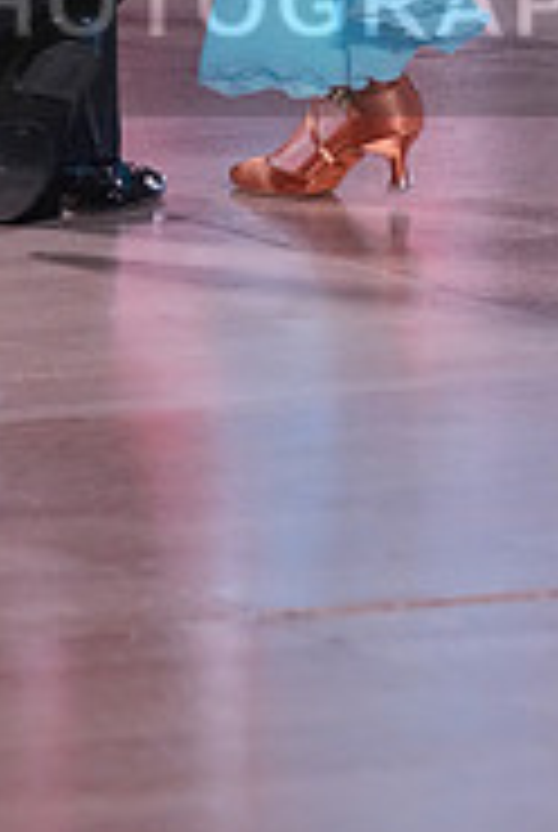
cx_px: 173
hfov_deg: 3.3
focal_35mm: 423
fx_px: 9797
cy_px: -31
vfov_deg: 4.9
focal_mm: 135
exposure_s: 1/250
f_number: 5
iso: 3200
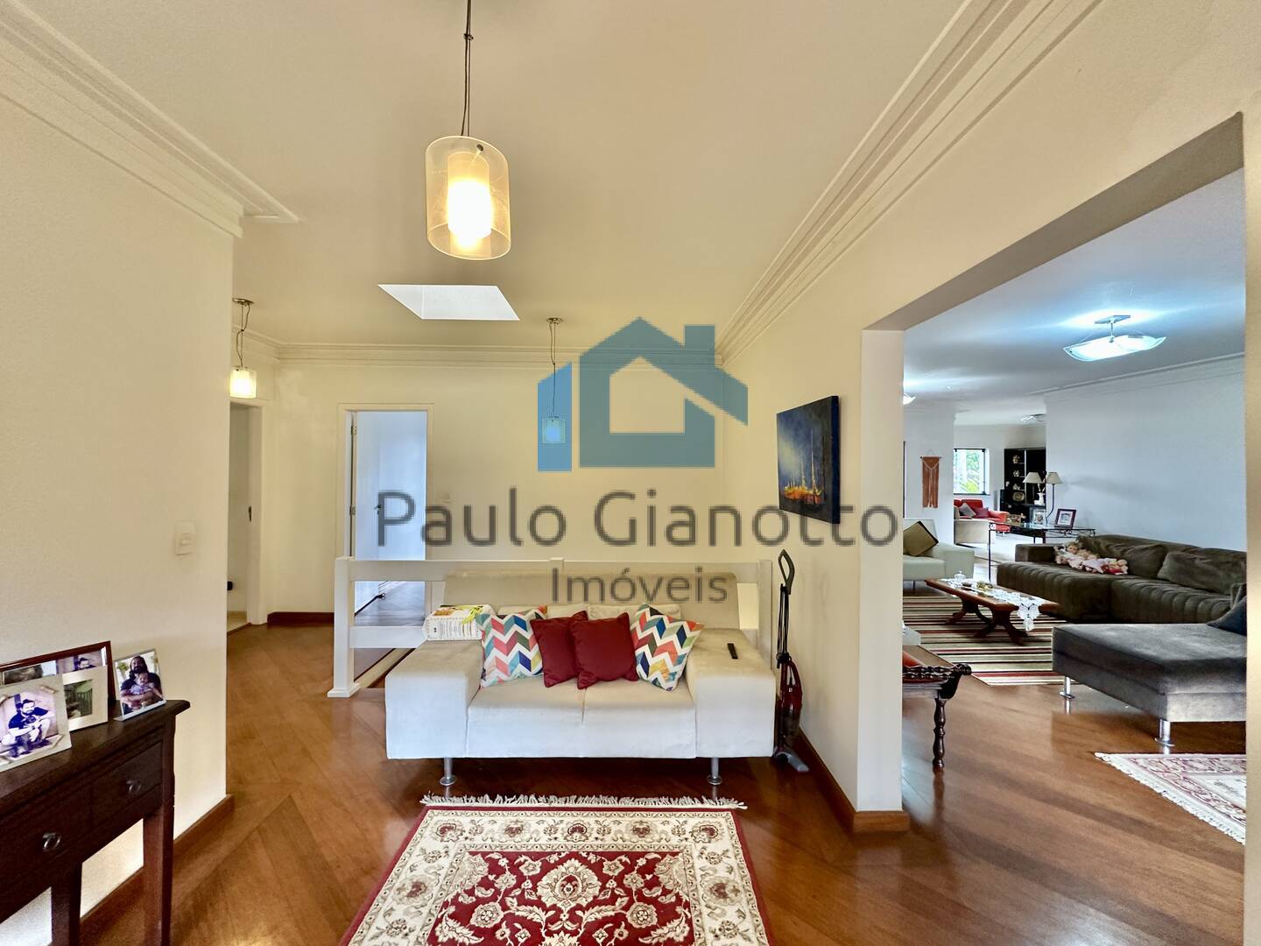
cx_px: 630
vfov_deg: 85.7
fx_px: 510
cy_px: 473
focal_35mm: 14
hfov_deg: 102.1
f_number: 2.2
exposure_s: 1/60
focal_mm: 2.22
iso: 200
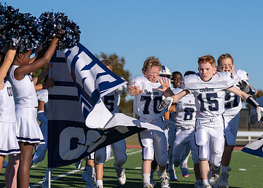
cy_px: 118
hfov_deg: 12.5
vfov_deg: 9.0
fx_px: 1195
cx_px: 233
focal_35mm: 160
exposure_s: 1/4000
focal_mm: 70
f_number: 2.8
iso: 100
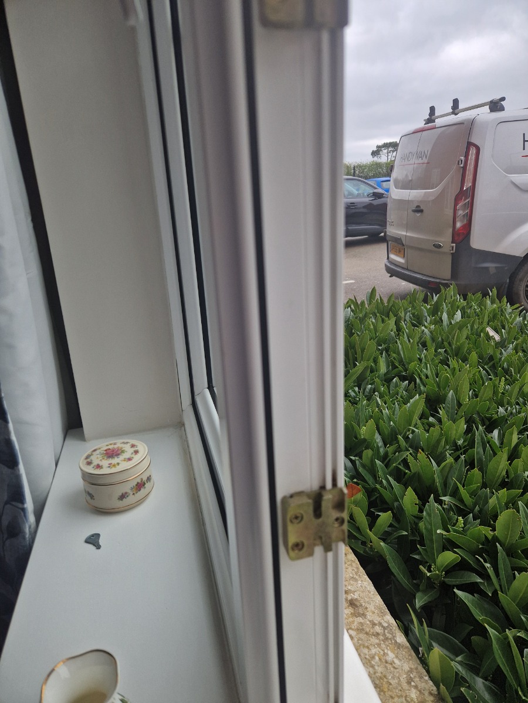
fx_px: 468
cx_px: 264
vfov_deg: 73.9
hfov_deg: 58.9
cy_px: 352
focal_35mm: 23
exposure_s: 1/336
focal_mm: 5.4
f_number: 1.8
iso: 50
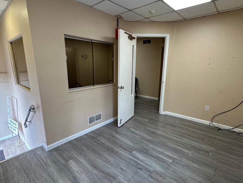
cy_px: 97
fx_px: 133
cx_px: 117
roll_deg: +0.3
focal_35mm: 19
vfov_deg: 68.6
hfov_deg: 84.6
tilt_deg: -13.7
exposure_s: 1/120
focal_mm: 2.22
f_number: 2.2
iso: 125
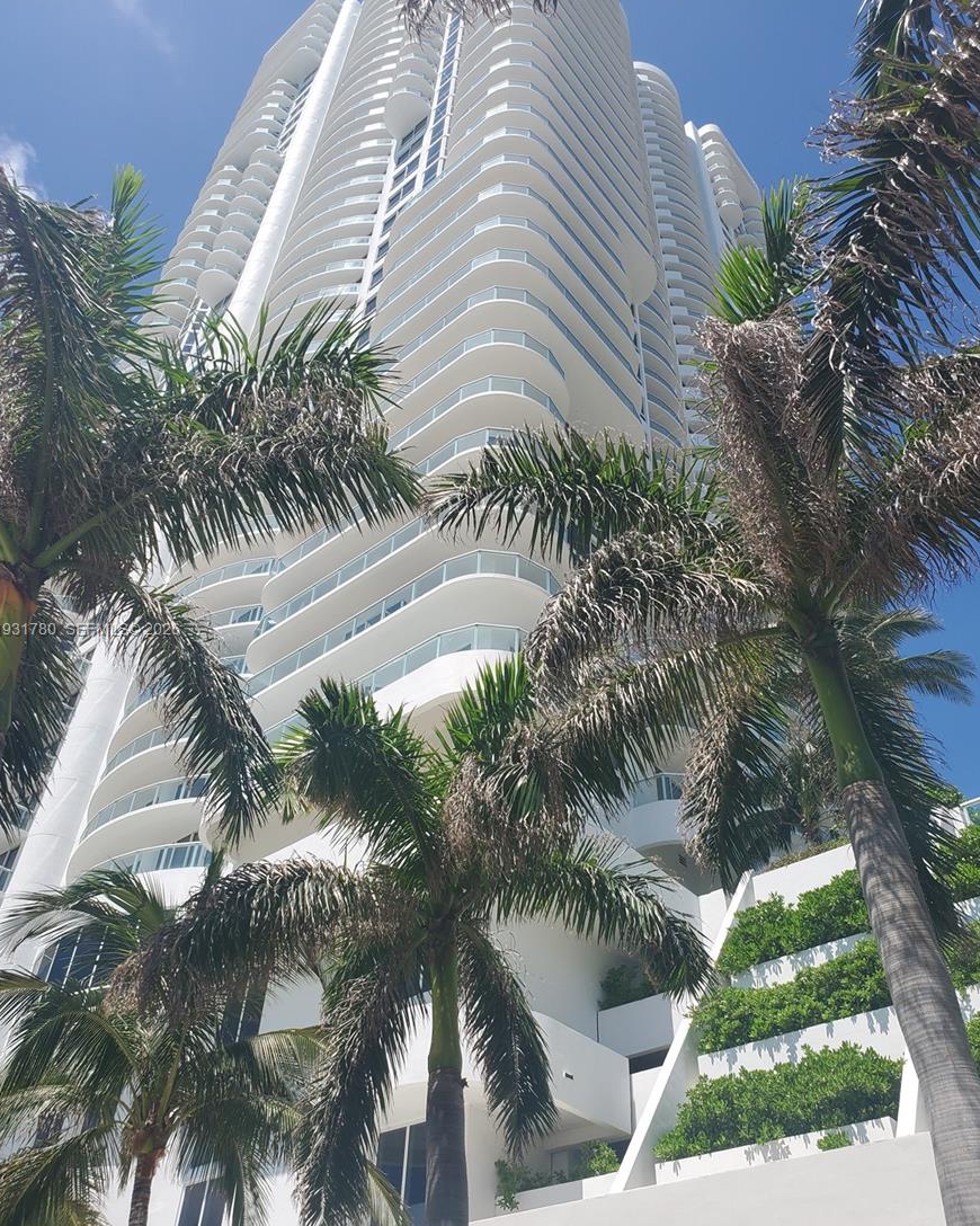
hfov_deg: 51.5
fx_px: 1015
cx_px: 479
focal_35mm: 28
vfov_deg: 62.2
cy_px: 631
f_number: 2.4
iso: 50
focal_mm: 4.3
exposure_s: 1/1645
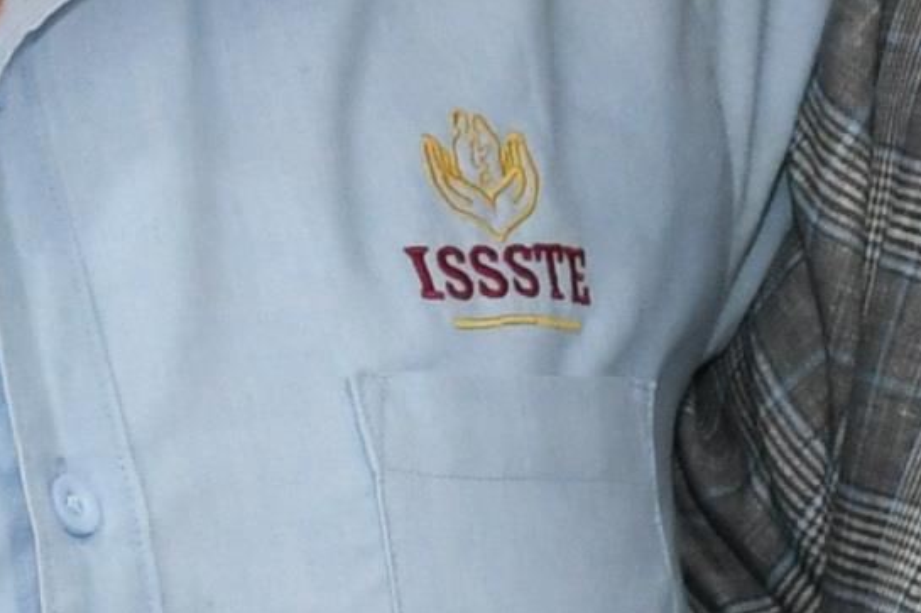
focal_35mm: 437
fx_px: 11176
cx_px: 865
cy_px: 187
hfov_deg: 4.7
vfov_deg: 3.1
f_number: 4.2
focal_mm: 38
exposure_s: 1/100
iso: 1250
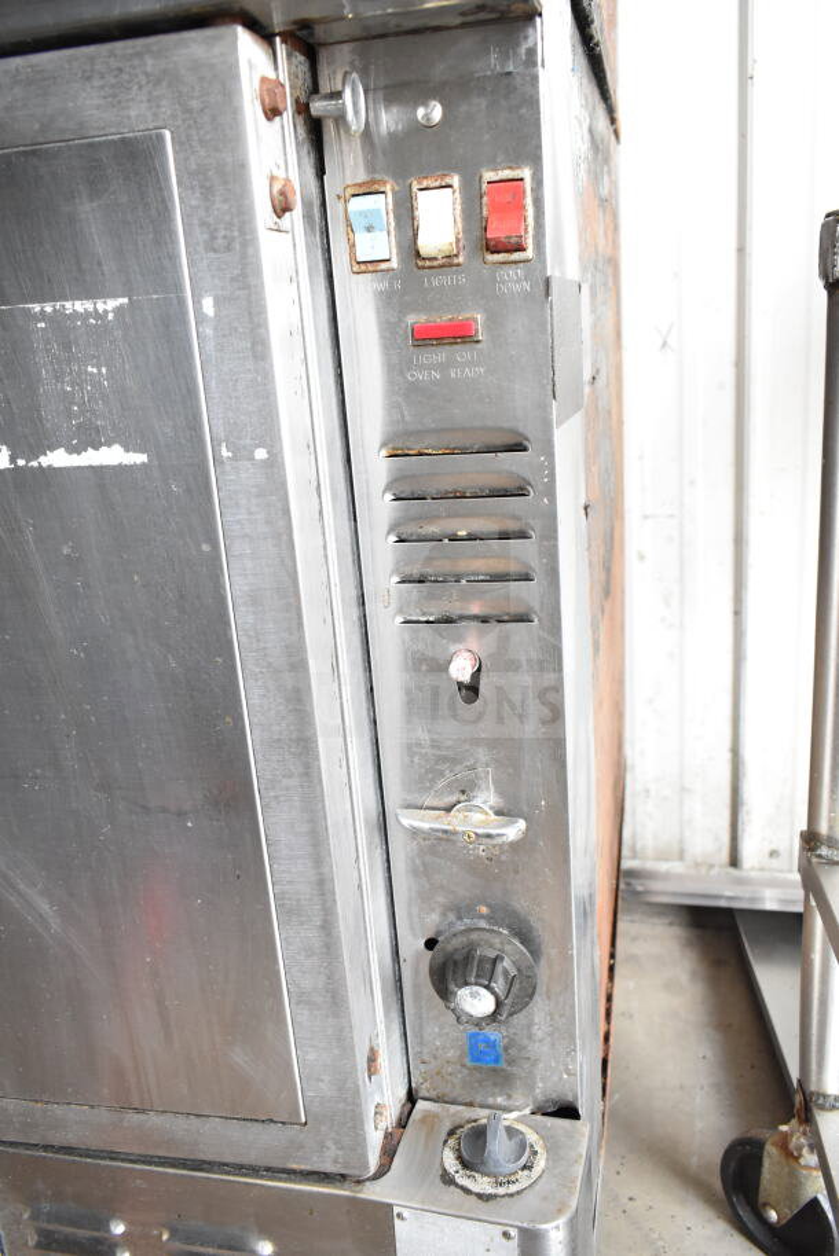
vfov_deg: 61.9
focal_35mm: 30
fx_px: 1048
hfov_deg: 43.6
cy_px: 628
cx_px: 420
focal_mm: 20
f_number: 4.5
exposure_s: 1/80
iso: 1600
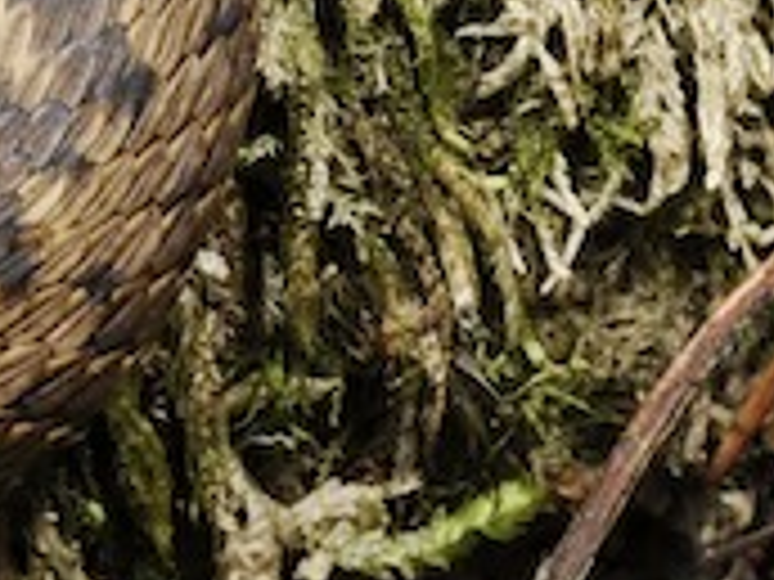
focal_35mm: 268
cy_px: -513
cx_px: -590
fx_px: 5992
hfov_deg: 7.2
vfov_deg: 5.4
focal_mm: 60
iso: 200
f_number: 18
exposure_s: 1/40
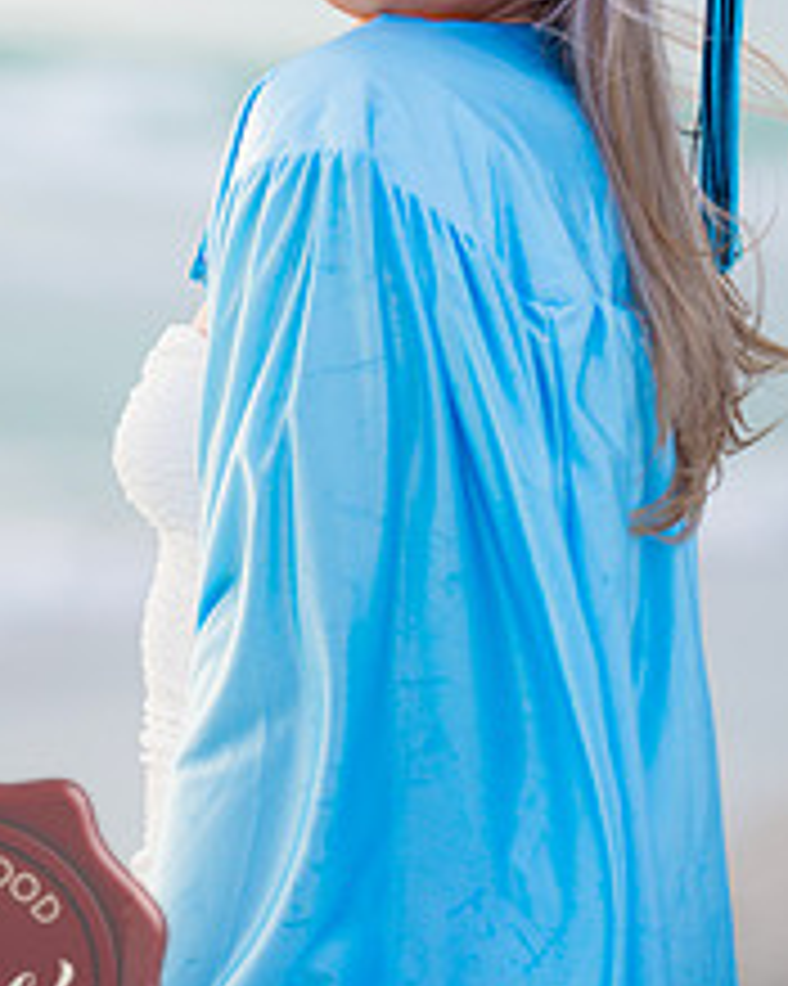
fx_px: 5747
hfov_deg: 7.8
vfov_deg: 9.8
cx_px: 378
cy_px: 279
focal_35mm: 197
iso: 100
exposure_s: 1/2500
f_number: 2.8
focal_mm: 102
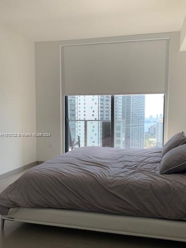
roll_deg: +1.1
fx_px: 215
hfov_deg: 46.6
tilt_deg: -3.4
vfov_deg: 59.9
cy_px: 135
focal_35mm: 30
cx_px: 106
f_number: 1.8
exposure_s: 1/121
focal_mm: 4.25
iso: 25
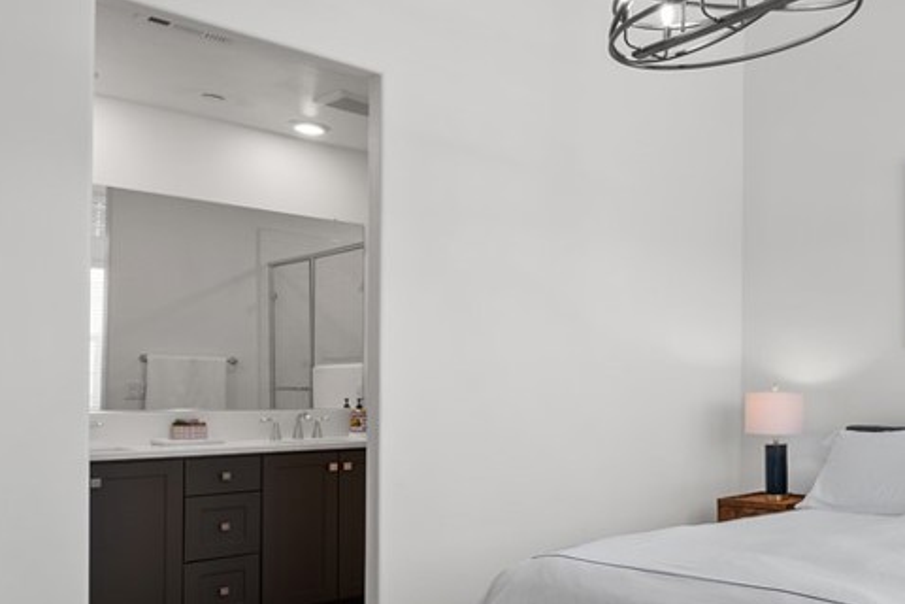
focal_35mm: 32
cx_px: 862
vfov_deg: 40.7
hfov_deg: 50.1
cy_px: 388
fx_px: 804
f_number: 9
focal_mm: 15
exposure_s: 1/5
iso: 250
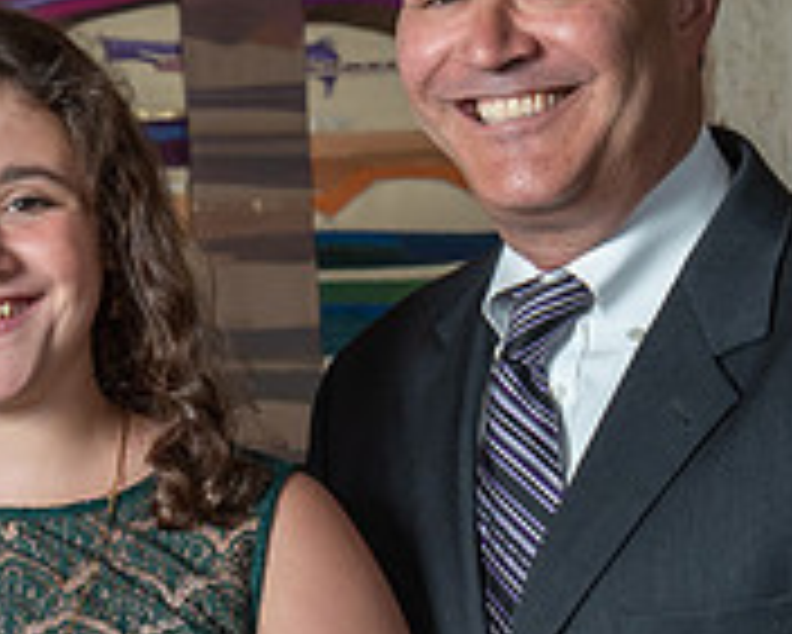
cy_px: 439
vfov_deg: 4.6
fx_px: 7833
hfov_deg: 5.8
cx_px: -220
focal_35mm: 334
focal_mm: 70
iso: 500
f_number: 7.1
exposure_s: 1/250
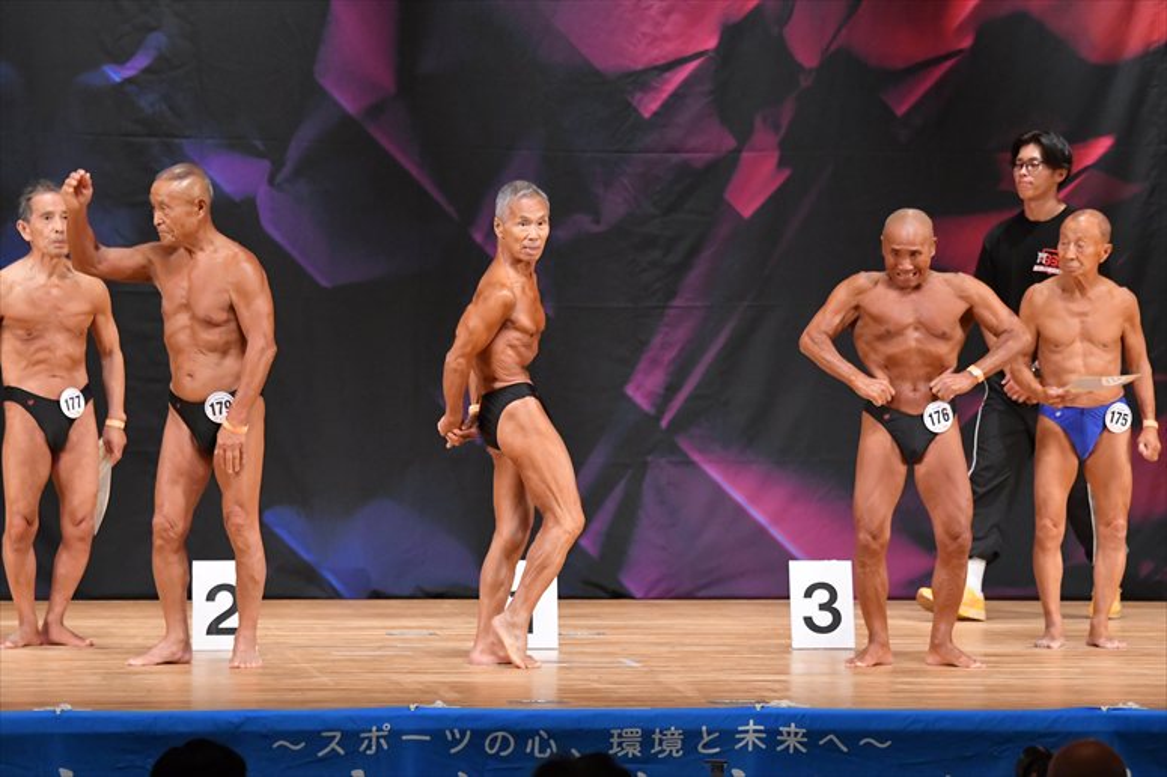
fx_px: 6545
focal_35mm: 202
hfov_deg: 10.2
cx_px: 584
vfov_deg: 6.8
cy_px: 388
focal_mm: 135
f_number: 5.6
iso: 5600
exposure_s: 1/400
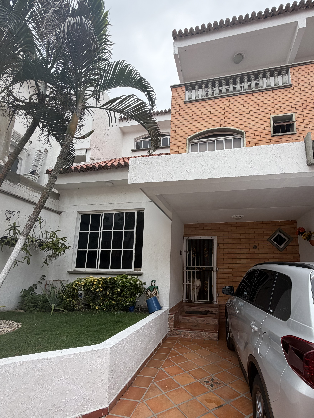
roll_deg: -0.9
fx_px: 206
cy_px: 239
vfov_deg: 90.4
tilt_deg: +9.9
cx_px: 177
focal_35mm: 17
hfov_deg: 74.4
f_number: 2.2
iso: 50
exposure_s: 1/502
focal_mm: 2.22
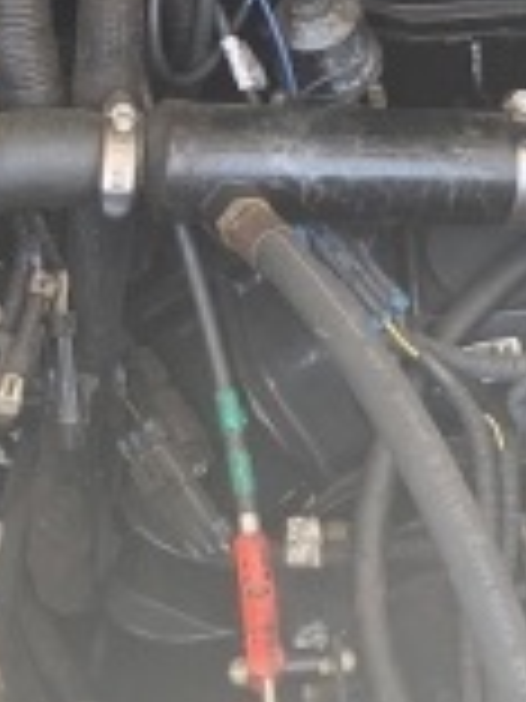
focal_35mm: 100
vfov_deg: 19.1
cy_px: 0
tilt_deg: -33.3
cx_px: 441
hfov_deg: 14.7
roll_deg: -0.4
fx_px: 2026
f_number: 1.8
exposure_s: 1/121
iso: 32
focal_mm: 4.25
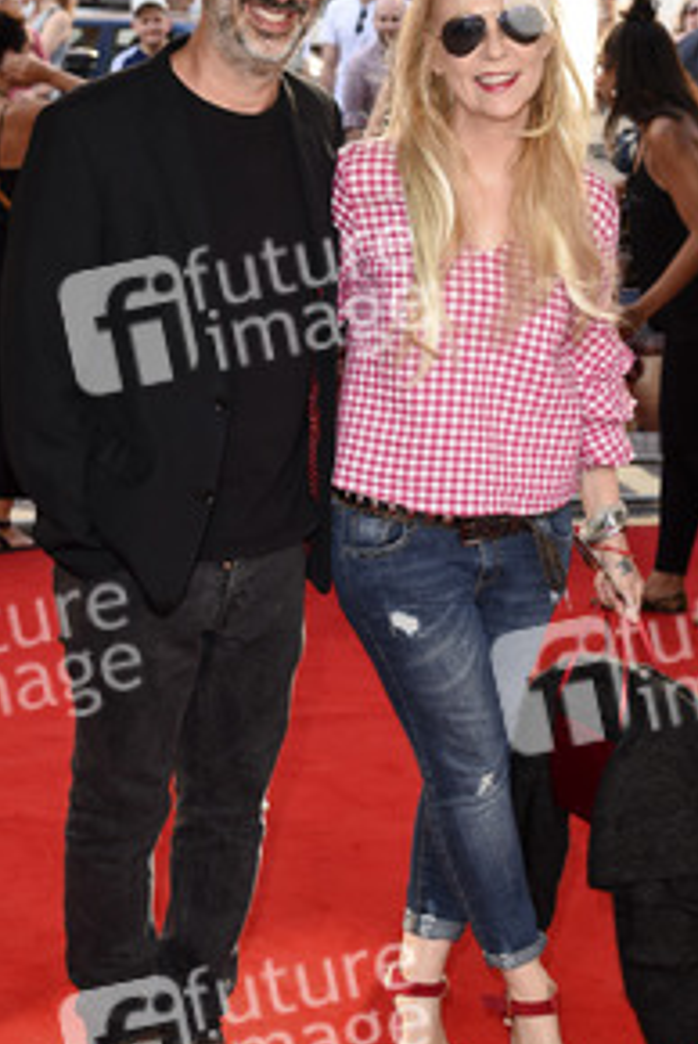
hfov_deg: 17.1
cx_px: 351
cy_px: 490
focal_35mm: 80
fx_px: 2321
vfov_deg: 25.3
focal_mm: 58
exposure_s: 1/250
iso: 800
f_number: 6.3
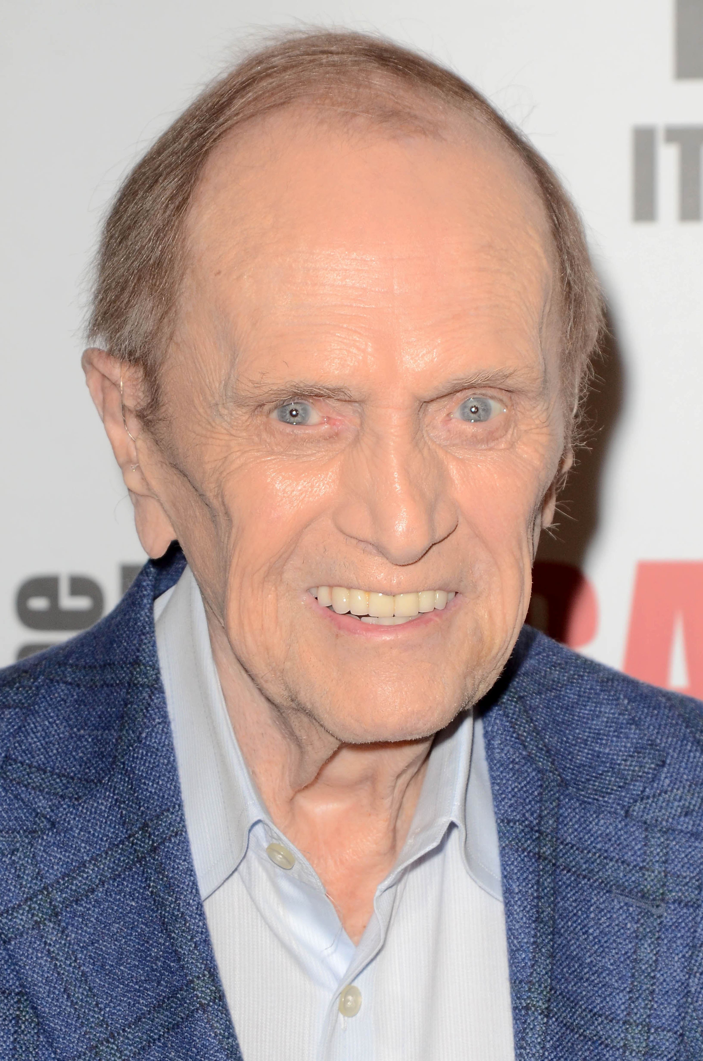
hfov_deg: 10.7
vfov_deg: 16.1
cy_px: 530
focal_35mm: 128
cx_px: 352
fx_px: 3751
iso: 400
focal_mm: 85
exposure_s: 1/250
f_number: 8
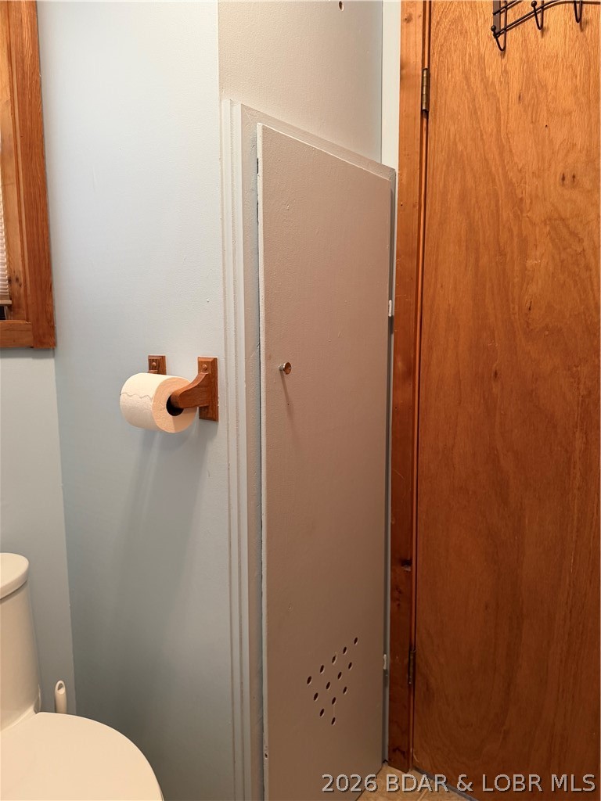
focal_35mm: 24
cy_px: 400
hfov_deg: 56.8
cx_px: 300
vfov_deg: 71.6
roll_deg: -0.1
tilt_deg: -7.9
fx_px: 556
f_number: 1.78
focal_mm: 6.76
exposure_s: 1/60
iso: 200
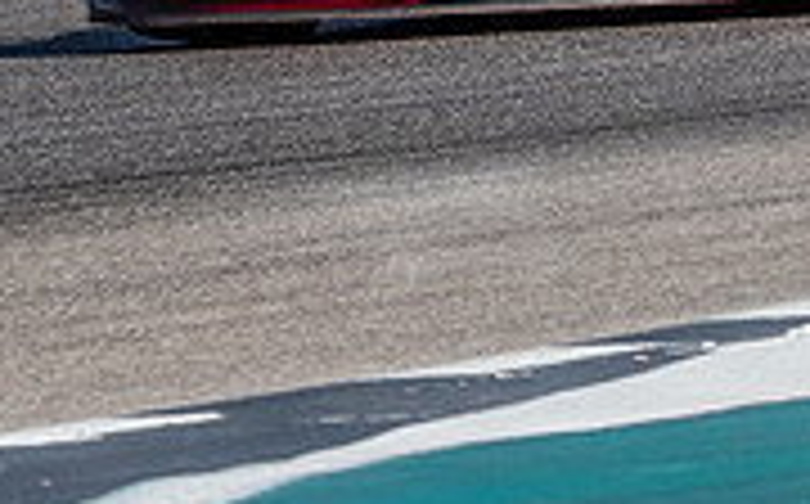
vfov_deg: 0.6
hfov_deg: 1.0
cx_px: 1062
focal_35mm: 2051
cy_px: -47
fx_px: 45220
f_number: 9
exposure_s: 1/800
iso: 200
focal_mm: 300
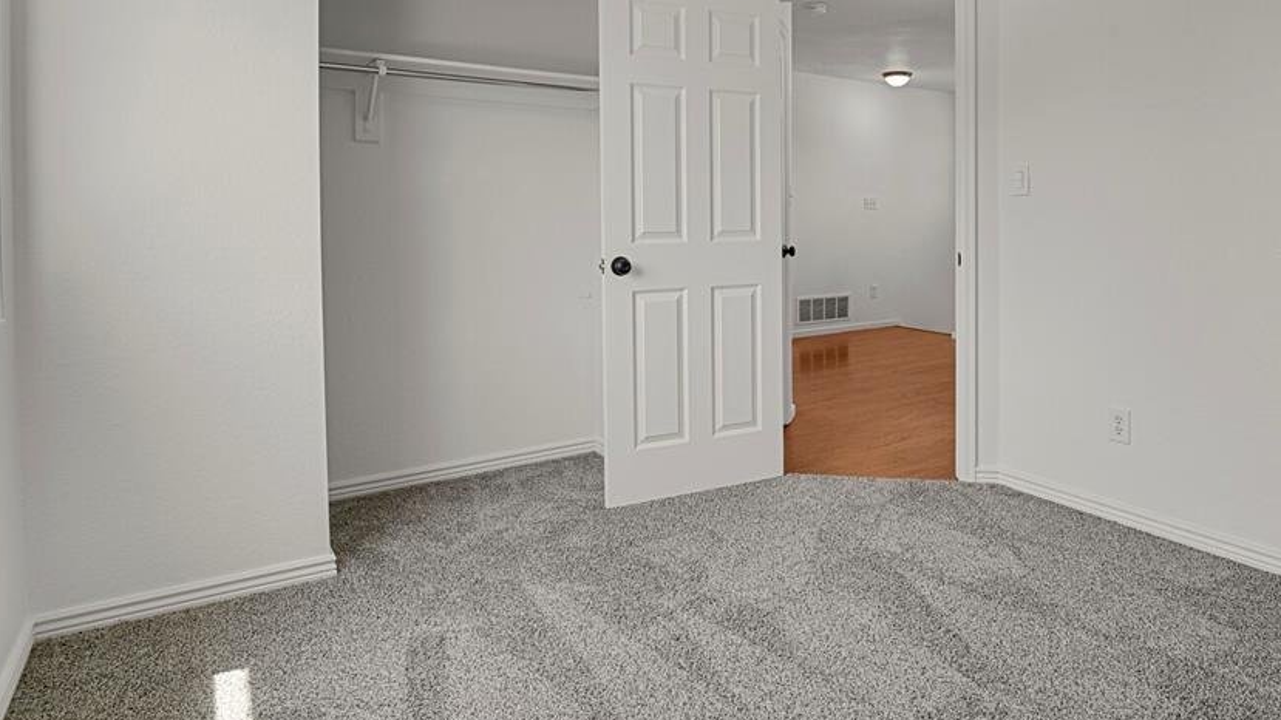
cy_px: 230
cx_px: 774
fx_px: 747
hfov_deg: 80.2
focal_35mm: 22
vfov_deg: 50.4
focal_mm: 17
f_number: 8
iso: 250
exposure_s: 1/1.67
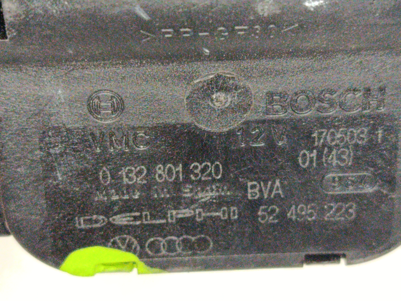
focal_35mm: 86
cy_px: 150
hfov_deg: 22.8
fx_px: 996
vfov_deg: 17.2
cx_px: 200
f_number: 1.7
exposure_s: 1/50
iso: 764
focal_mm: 5.24
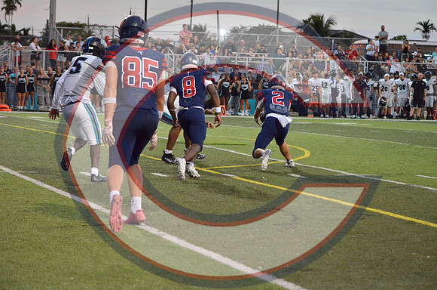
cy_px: 145
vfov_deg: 10.7
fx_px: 1544
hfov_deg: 16.1
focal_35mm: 128
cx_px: 218
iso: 4000
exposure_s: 1/500
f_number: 4.5
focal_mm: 85
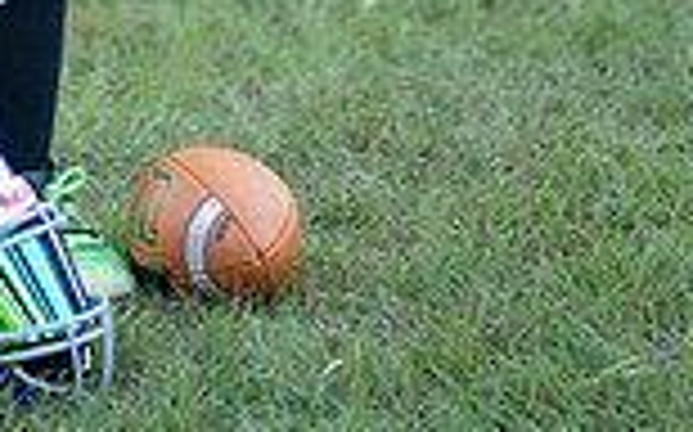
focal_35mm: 244
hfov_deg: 8.6
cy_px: -552
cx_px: 4
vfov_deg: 5.2
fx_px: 4605
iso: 100
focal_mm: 50
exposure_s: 1/1000
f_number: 1.2
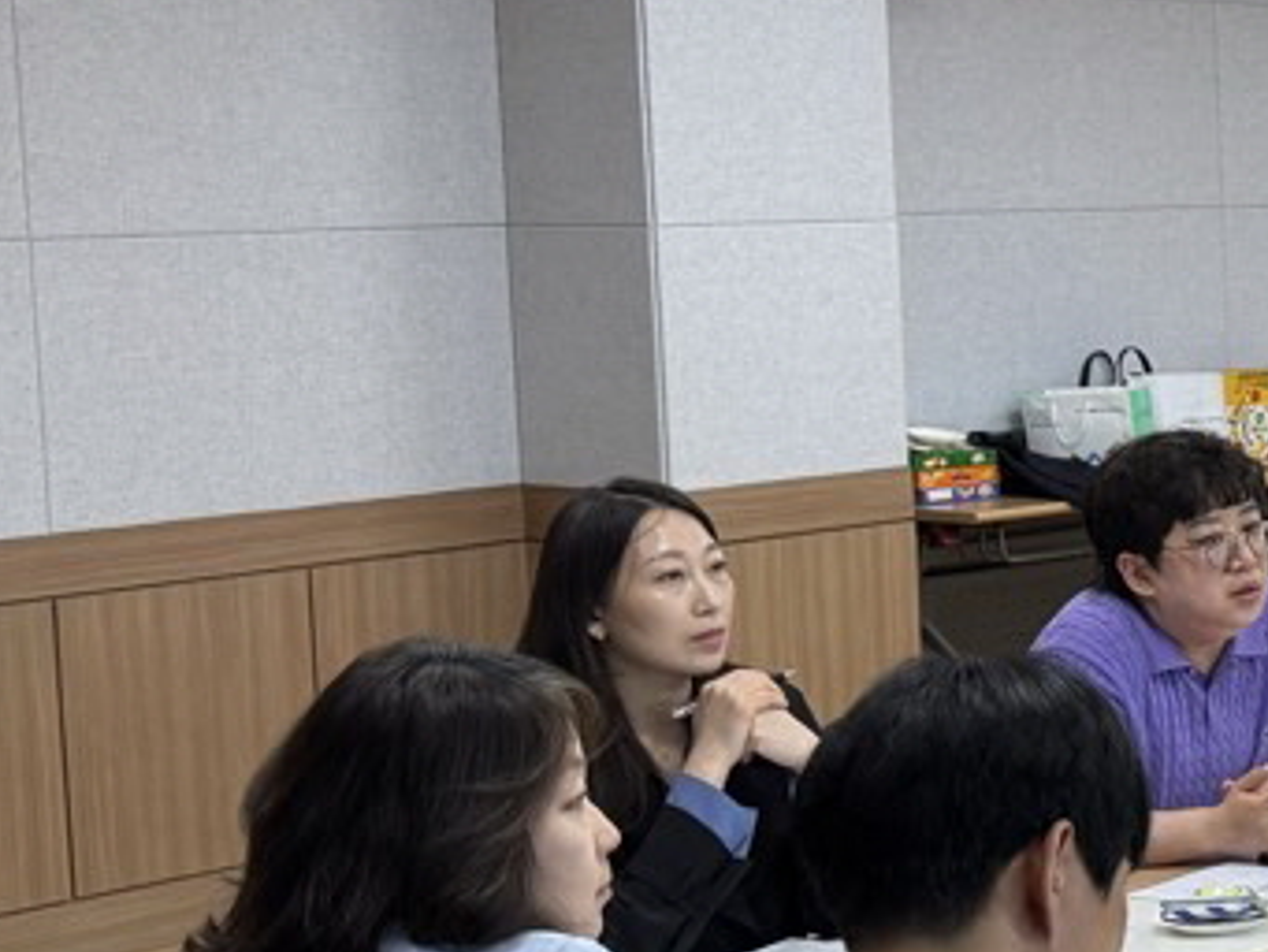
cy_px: 509
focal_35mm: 90
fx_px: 3298
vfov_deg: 16.4
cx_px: 2082
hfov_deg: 18.4
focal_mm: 6.76
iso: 125
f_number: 1.78
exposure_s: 1/120
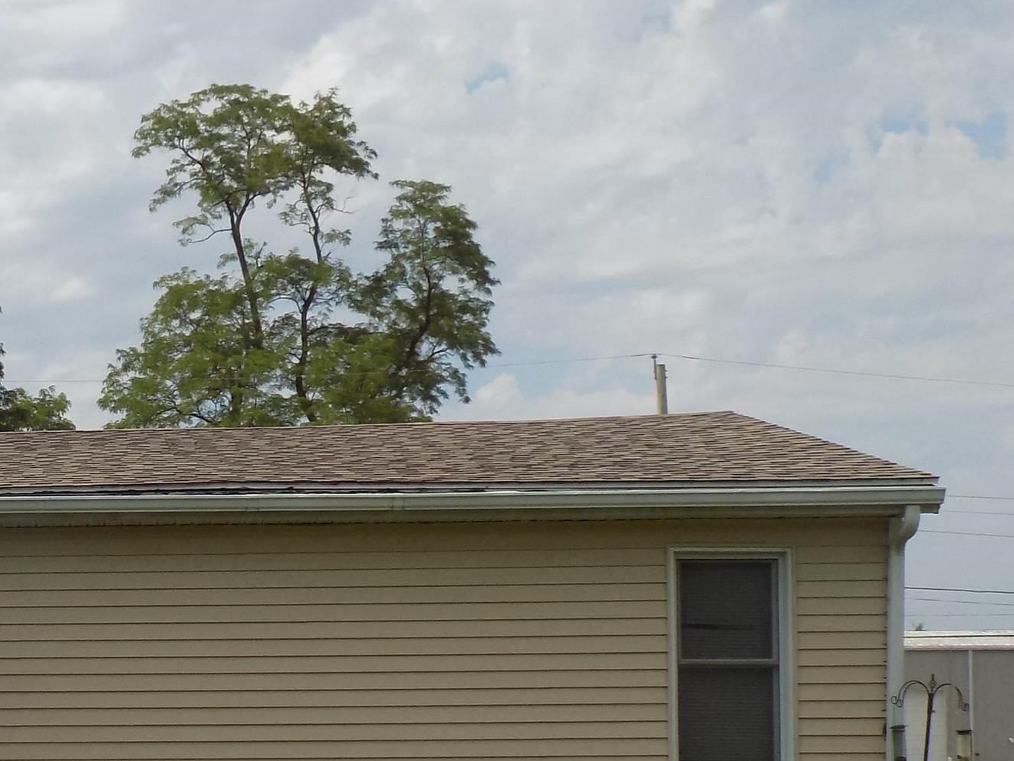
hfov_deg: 23.1
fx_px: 2315
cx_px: -136
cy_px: 698
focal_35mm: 79
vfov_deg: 18.3
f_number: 3.4
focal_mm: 6.1
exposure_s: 1/1250
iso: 80
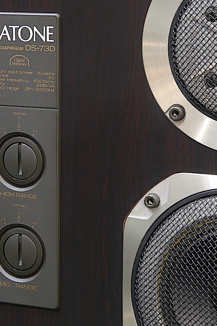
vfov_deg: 16.3
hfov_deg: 10.8
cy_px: 162
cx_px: 23
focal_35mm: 126
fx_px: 1140
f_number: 4.9
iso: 200
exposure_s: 1/3.2
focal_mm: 16.1
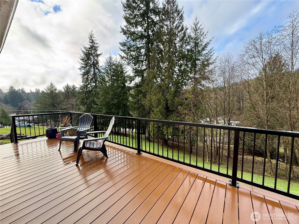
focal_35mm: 14
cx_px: 150
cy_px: 112
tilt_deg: -5.2
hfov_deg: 102.1
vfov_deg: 85.7
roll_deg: +1.4
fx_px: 121
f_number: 2.2
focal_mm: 2.22
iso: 64
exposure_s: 1/112
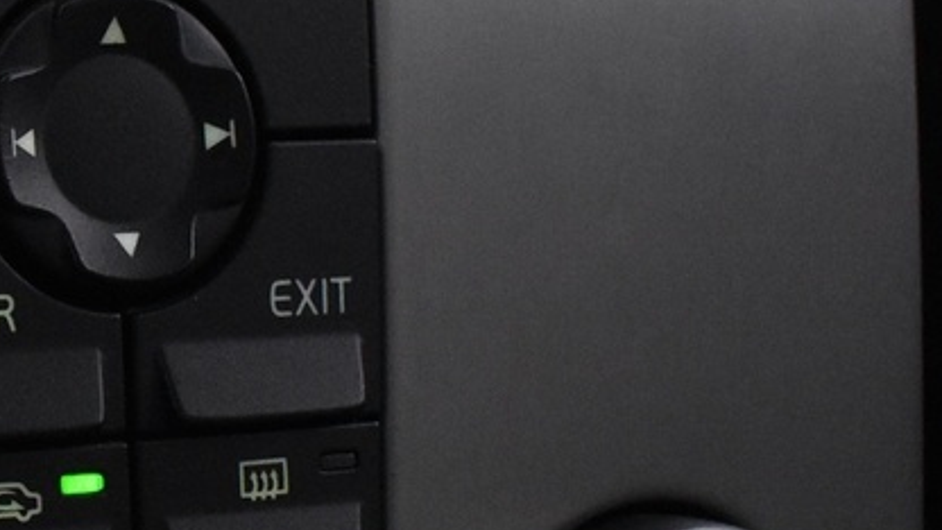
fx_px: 2748
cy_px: 337
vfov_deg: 11.0
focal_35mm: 110
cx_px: -232
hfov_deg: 18.3
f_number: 4
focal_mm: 18
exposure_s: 1/60
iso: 3200
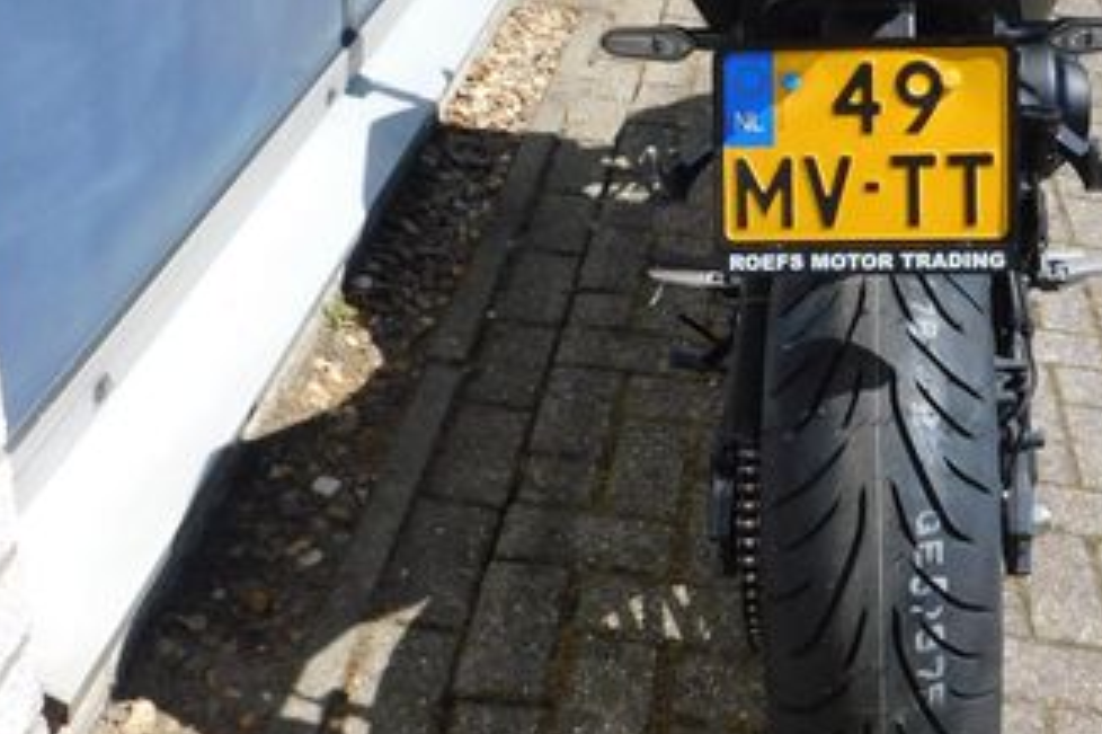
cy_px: 318
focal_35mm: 47
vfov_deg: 28.6
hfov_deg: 41.1
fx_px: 1438
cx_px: 777
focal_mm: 4
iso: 125
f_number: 3
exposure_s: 1/1250
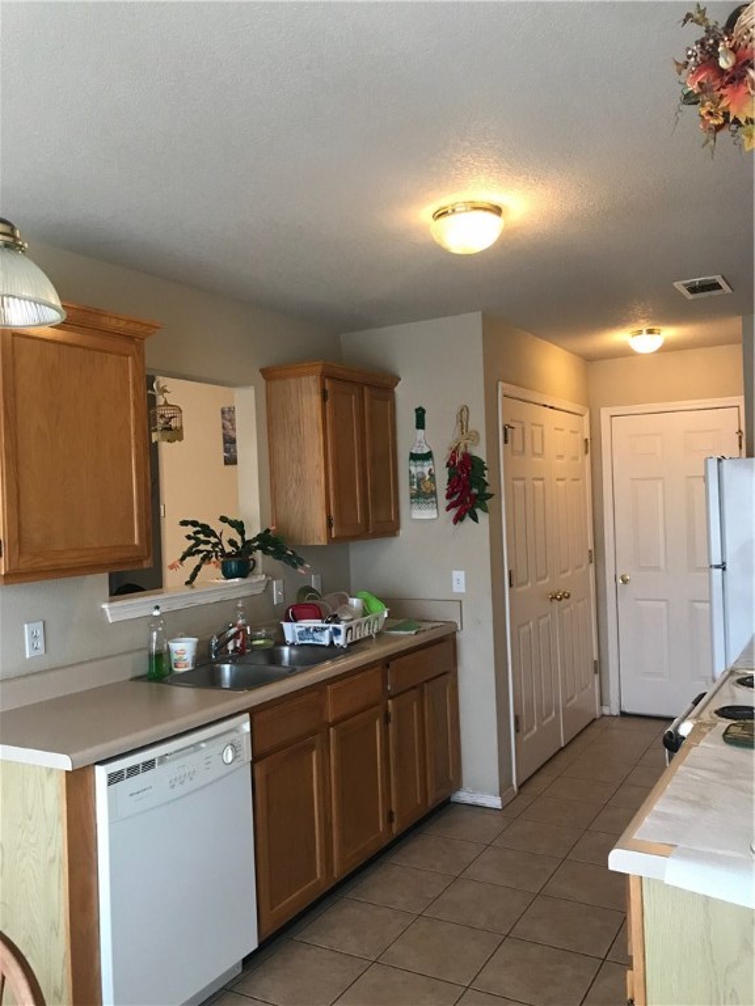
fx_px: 814
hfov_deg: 49.7
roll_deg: +3.1
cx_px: 378
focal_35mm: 28
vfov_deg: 63.4
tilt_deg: +0.8
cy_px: 503
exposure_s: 1/15
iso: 80
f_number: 1.8
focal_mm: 3.99
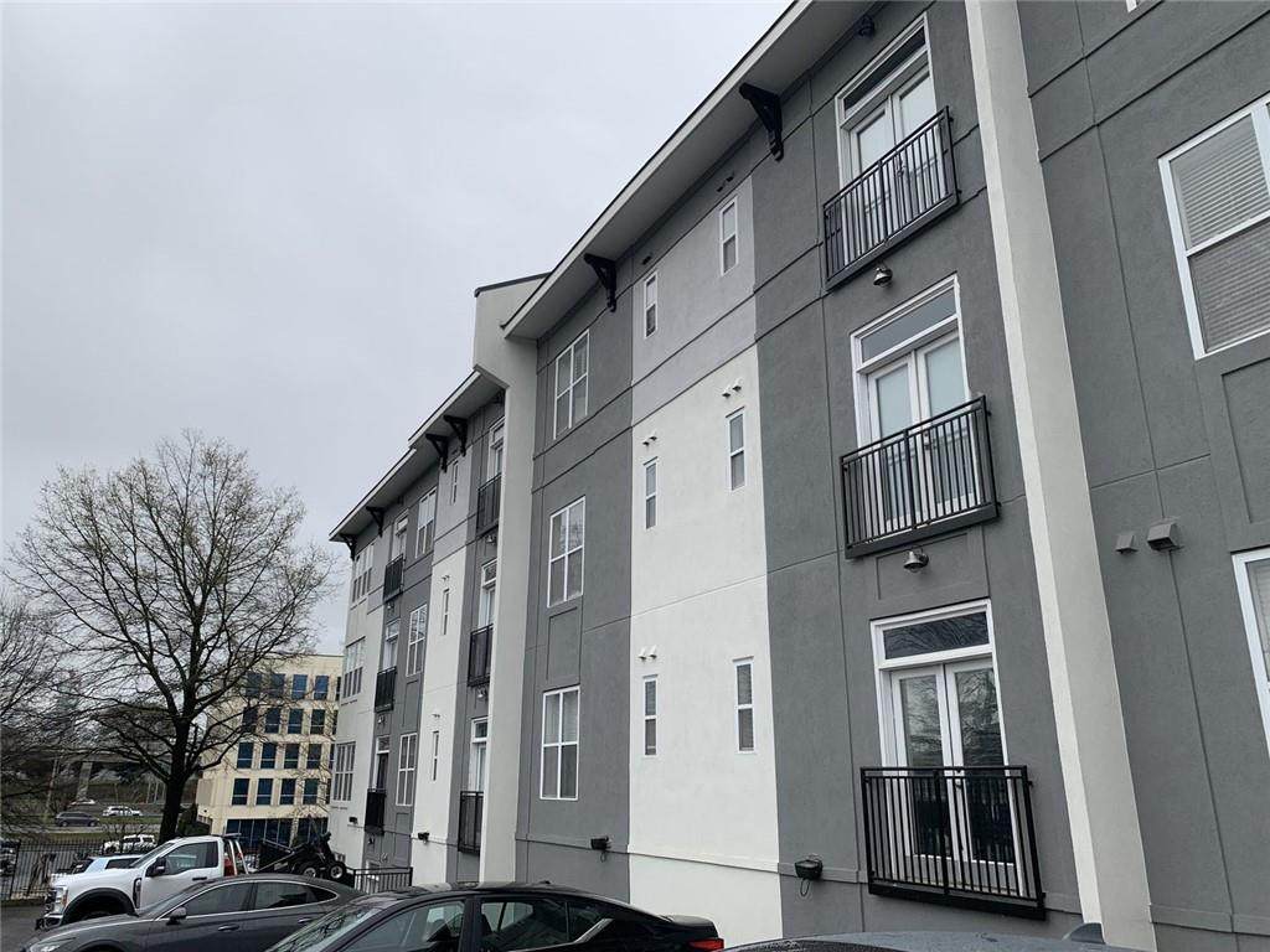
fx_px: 954
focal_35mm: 26
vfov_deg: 53.1
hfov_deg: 67.3
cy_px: 476
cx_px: 635
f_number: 1.8
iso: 25
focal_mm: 4.25
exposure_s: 1/452
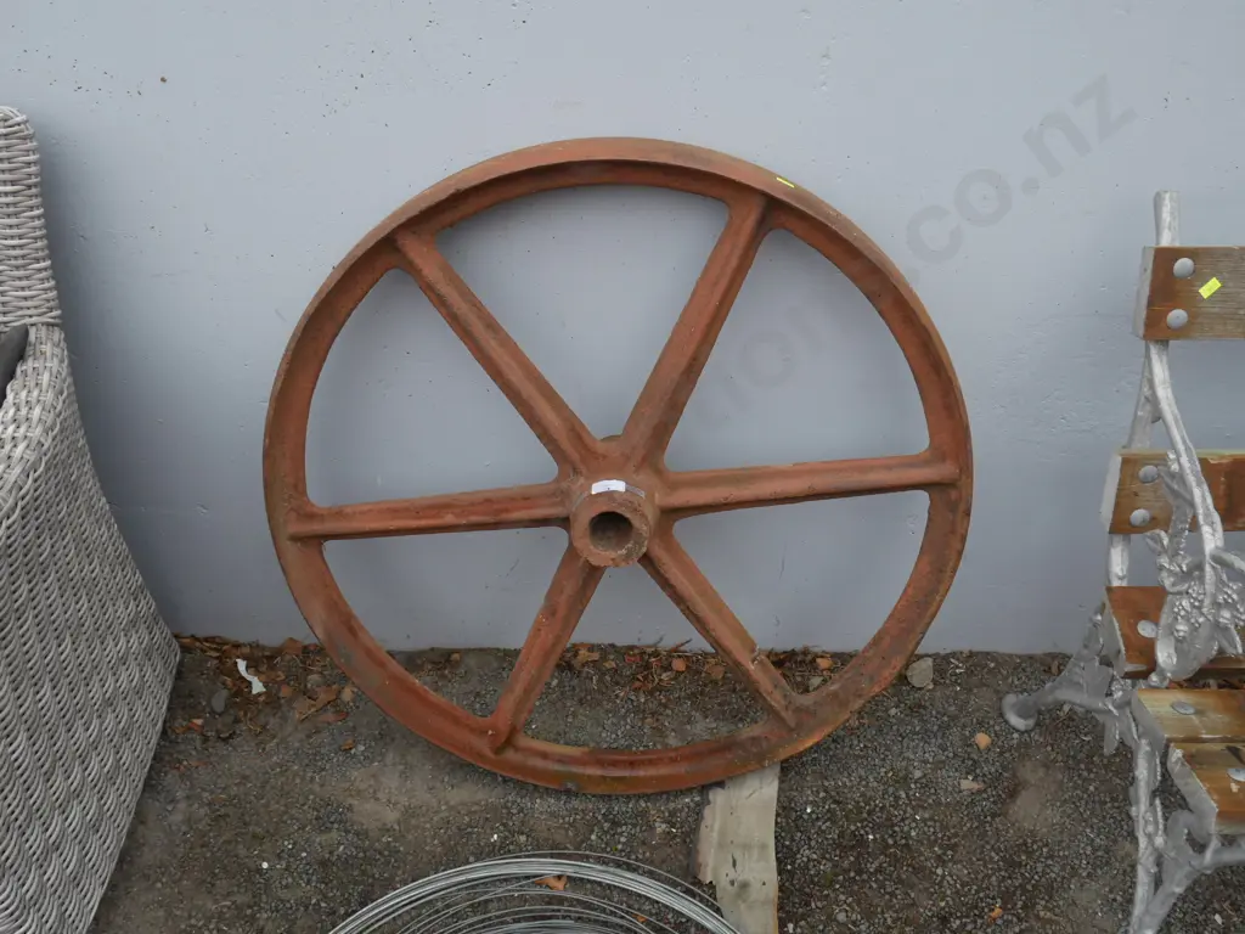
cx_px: 622
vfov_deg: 44.2
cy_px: 467
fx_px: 1151
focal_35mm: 32
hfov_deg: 56.8
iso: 400
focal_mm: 16
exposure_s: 1/60
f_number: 5
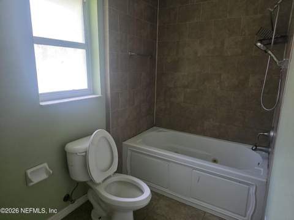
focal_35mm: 23
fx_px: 195
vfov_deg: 58.8
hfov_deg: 74.0
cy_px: 110
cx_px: 147
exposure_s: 1/120
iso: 400
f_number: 1.7
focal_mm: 6.3
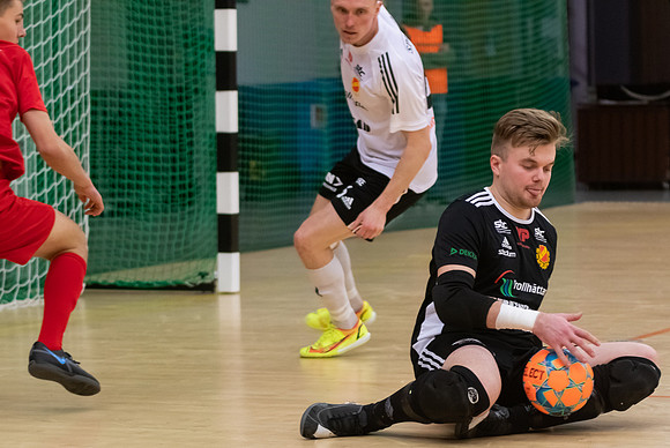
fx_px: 2796
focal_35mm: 150
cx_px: 479
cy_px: 320
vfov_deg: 9.2
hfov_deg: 13.6
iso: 720
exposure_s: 1/800
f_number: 3.2
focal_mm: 70
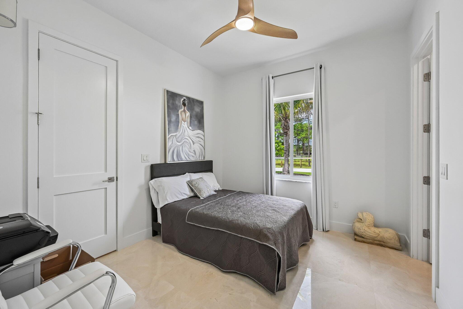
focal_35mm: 14
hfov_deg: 104.3
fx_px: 180
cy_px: 154
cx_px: 232
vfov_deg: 81.2
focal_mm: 14
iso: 3200
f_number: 8
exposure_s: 1/250
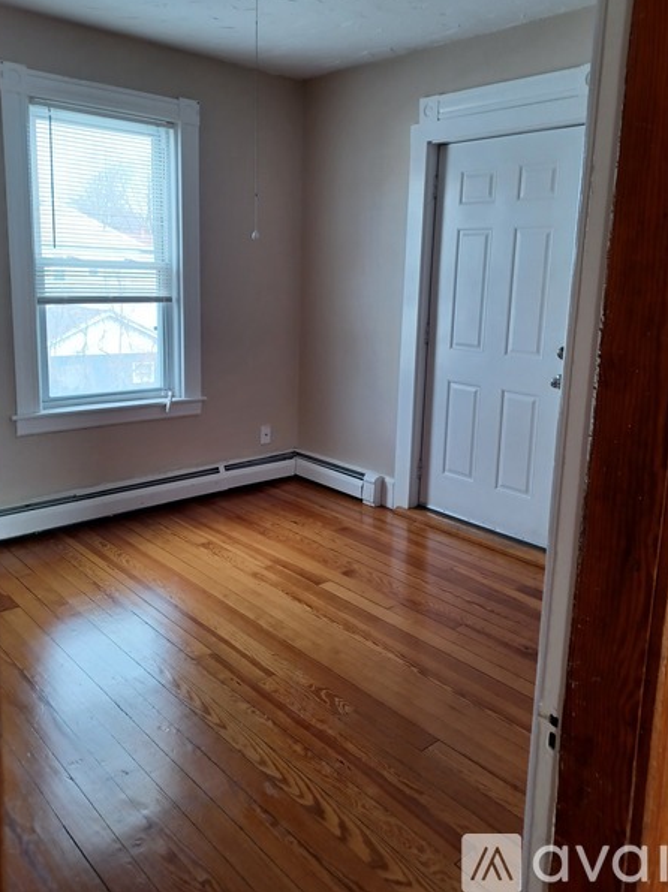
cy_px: 394
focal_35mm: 28
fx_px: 721
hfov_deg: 49.7
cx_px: 330
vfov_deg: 63.3
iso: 125
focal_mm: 4.6
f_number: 1.8
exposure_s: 1/50
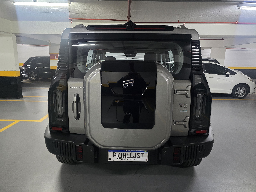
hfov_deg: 73.9
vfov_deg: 58.9
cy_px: 96
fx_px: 170
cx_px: 128
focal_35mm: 23
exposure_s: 1/40
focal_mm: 6.3
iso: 1600
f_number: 1.7
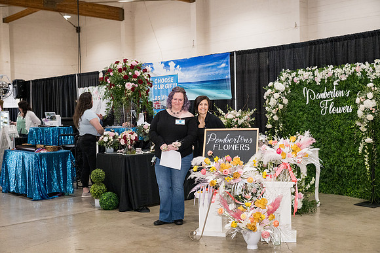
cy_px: 126
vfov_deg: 29.9
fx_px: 475
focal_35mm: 45
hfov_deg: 43.6
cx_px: 190
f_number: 4
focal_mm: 45
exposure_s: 1/400
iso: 3200
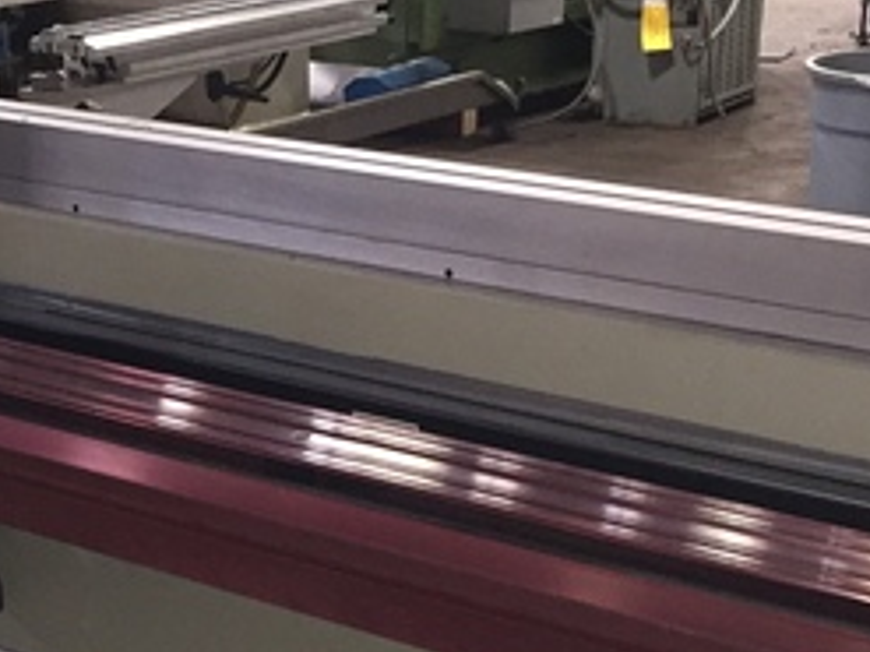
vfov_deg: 15.4
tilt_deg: -21.9
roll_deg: +1.6
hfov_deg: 20.5
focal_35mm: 94
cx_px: 102
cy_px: 656
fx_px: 2361
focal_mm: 4.15
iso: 160
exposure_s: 1/20
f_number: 2.2
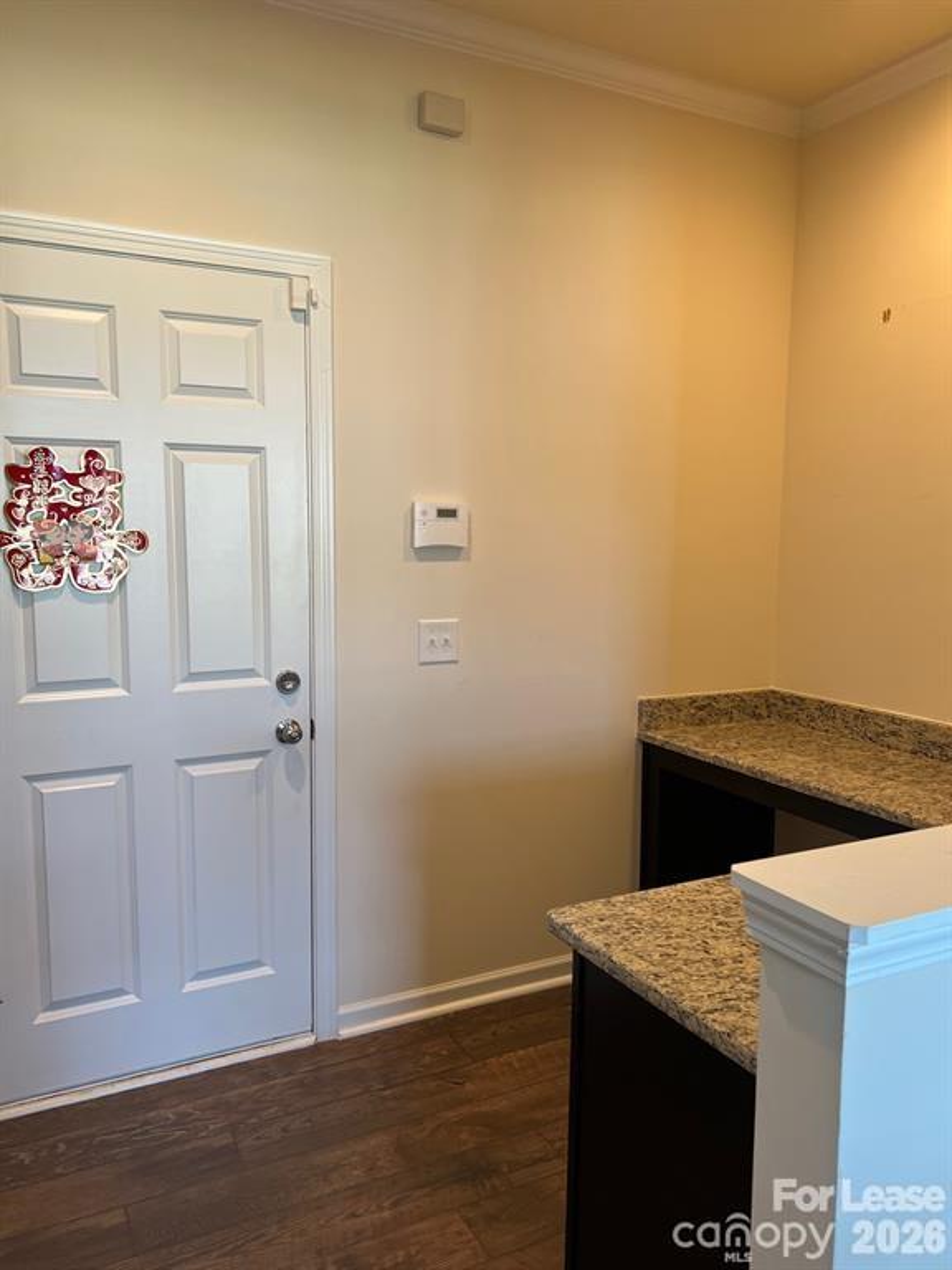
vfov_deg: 67.3
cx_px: 476
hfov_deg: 53.1
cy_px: 635
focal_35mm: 26
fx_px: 953
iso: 80
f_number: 1.5
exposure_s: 1/60
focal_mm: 5.7
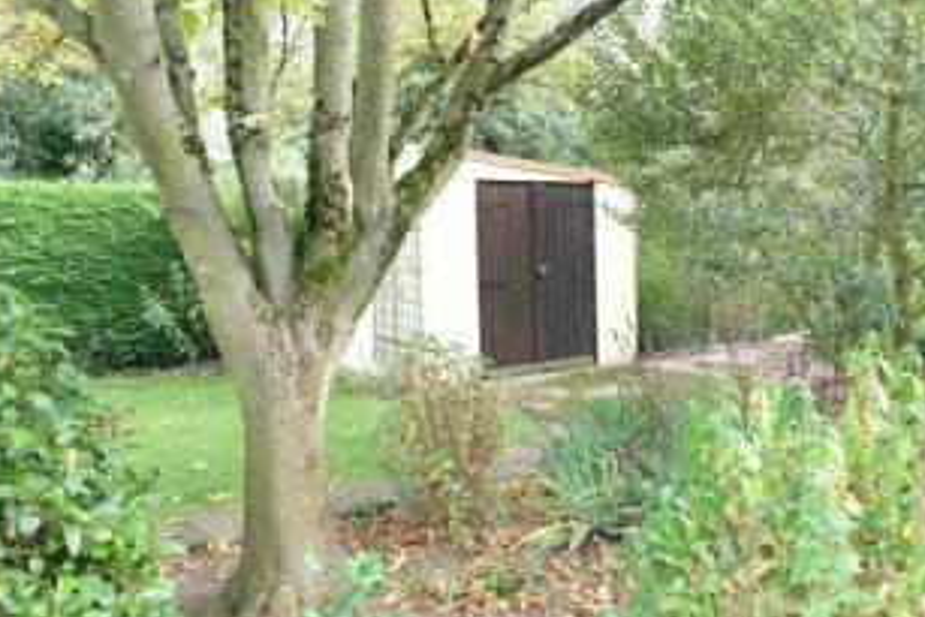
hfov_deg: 56.5
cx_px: 664
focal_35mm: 32
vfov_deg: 41.1
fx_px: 823
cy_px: 336
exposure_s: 1/125
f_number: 4.5
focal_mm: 10
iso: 400
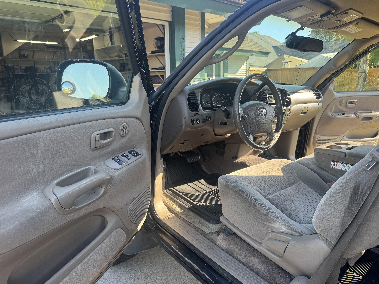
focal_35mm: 24
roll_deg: +0.2
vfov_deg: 56.8
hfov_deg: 71.6
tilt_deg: -12.9
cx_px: 190
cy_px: 142
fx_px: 263
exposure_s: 1/254
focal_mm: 6.76
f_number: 1.78
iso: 80
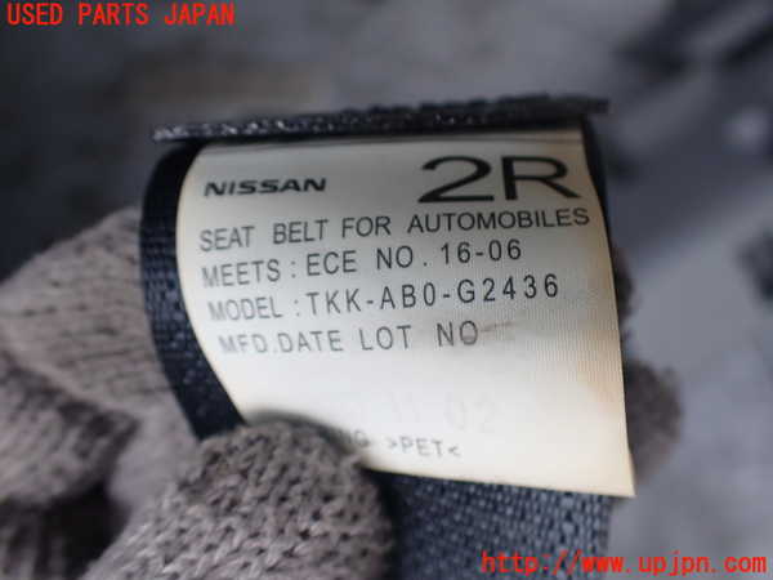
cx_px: 386
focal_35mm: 30
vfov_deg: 46.8
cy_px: 290
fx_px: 670
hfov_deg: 60.0
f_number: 2.3
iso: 100
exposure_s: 1/125
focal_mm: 5.4
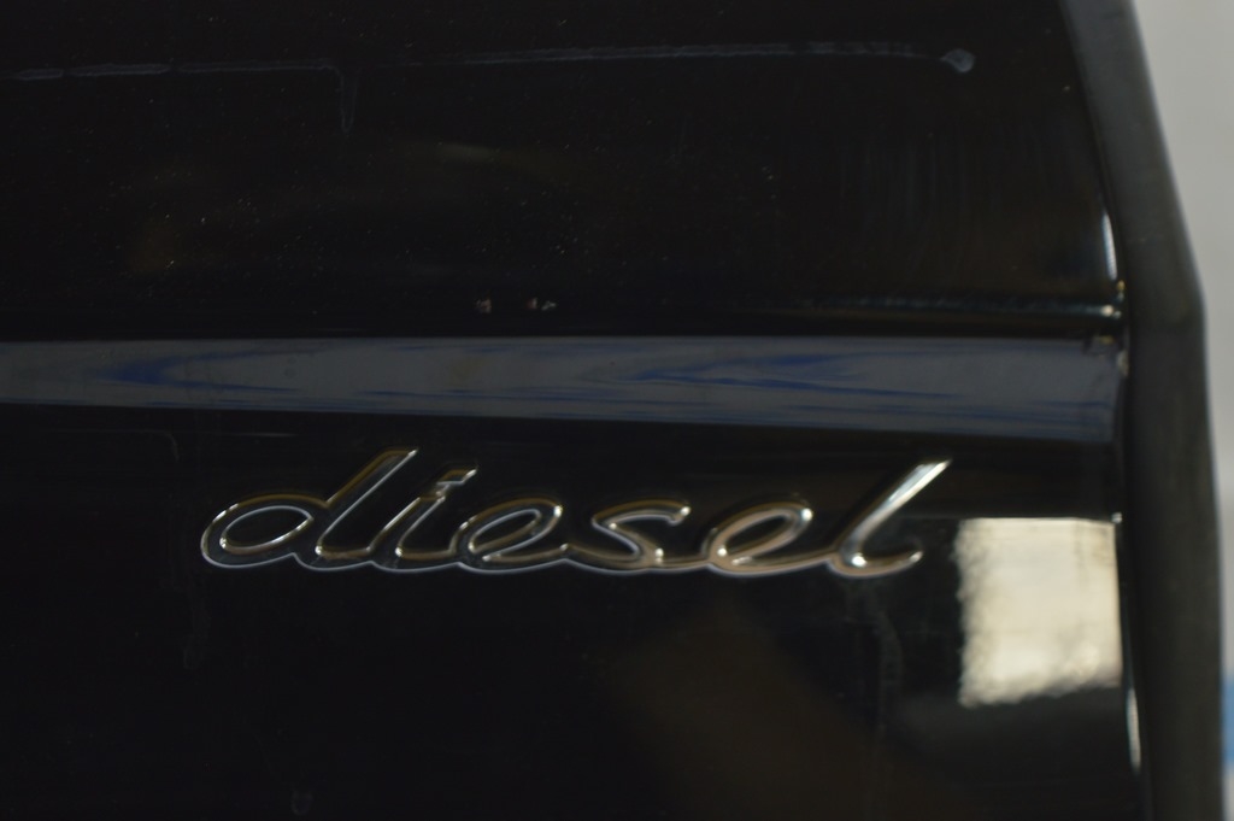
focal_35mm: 82
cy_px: 410
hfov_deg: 24.6
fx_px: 2826
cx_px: 617
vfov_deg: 16.5
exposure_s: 1/20
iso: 400
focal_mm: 55
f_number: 5.6
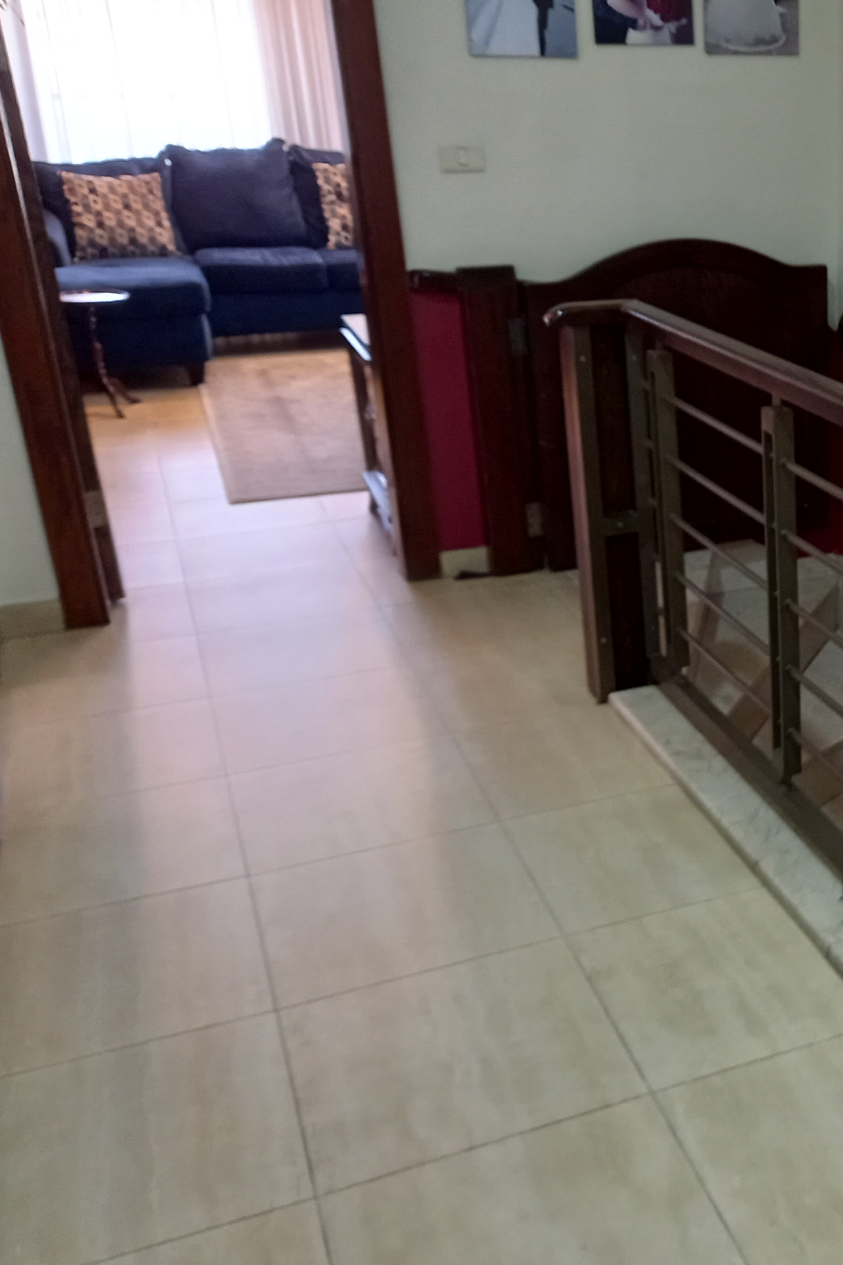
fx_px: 1405
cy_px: 697
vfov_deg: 48.4
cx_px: 868
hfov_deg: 30.7
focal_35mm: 40
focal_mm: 4.6
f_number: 2
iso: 200
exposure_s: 1/30
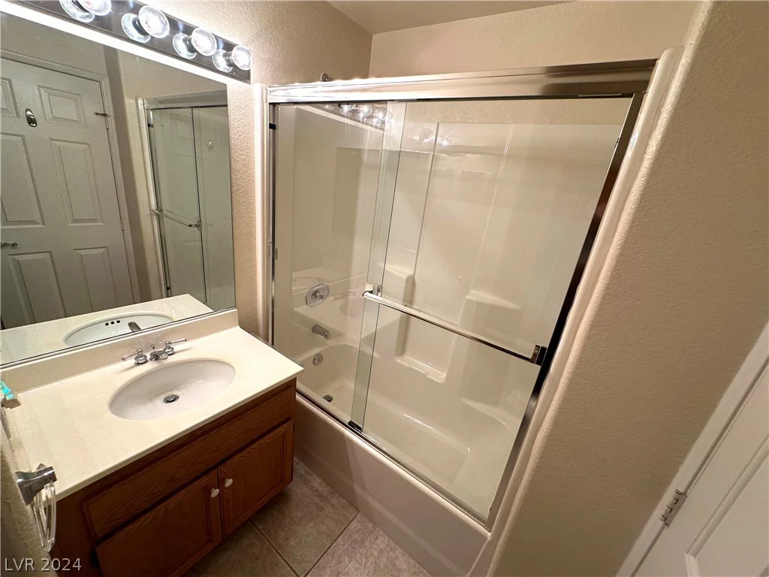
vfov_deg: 85.7
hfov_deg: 102.1
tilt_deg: -19.4
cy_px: 288
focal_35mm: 14
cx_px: 384
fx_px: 311
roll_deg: -8.4
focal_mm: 2.22
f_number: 2.2
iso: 125
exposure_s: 1/120
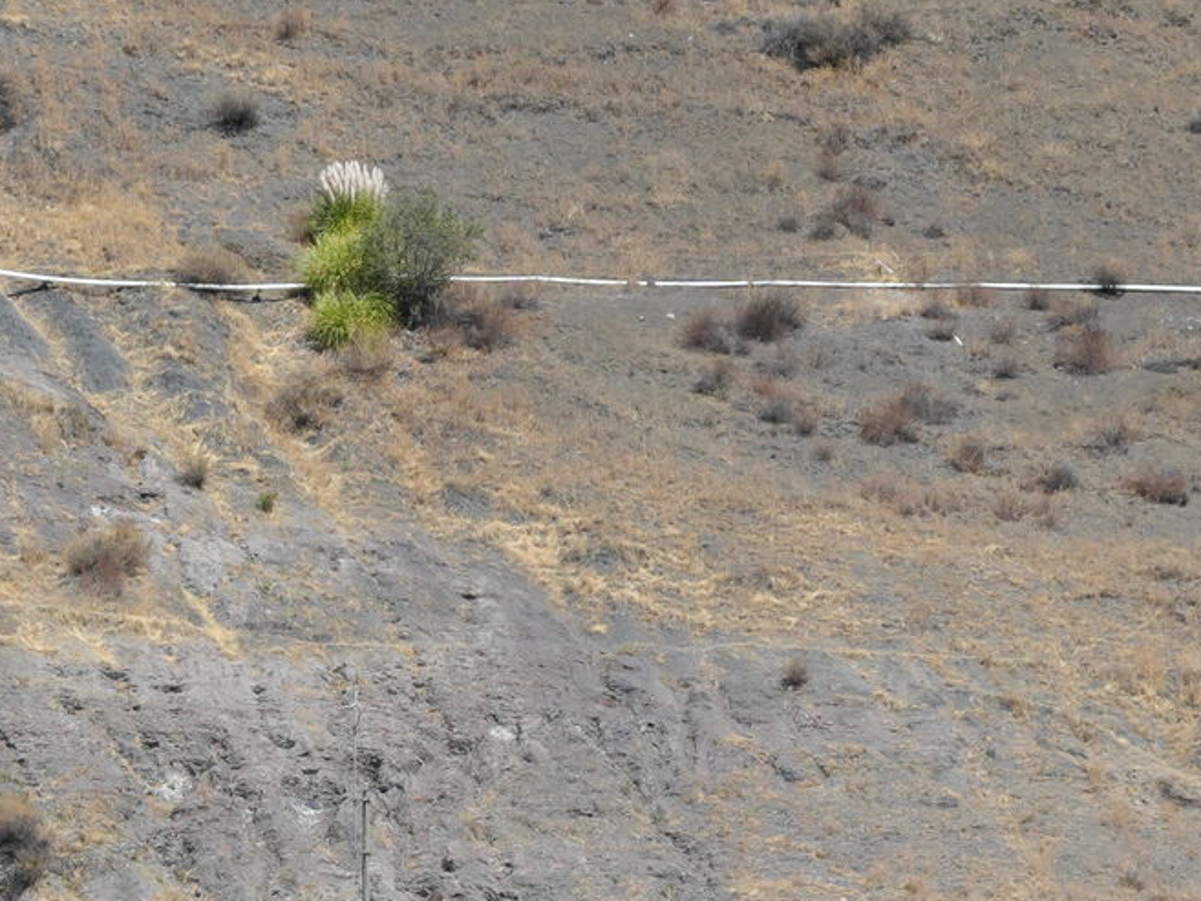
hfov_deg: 6.3
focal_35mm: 316
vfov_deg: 4.7
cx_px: 426
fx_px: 10966
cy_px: 1206
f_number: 4.5
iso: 160
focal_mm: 50
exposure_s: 1/1000
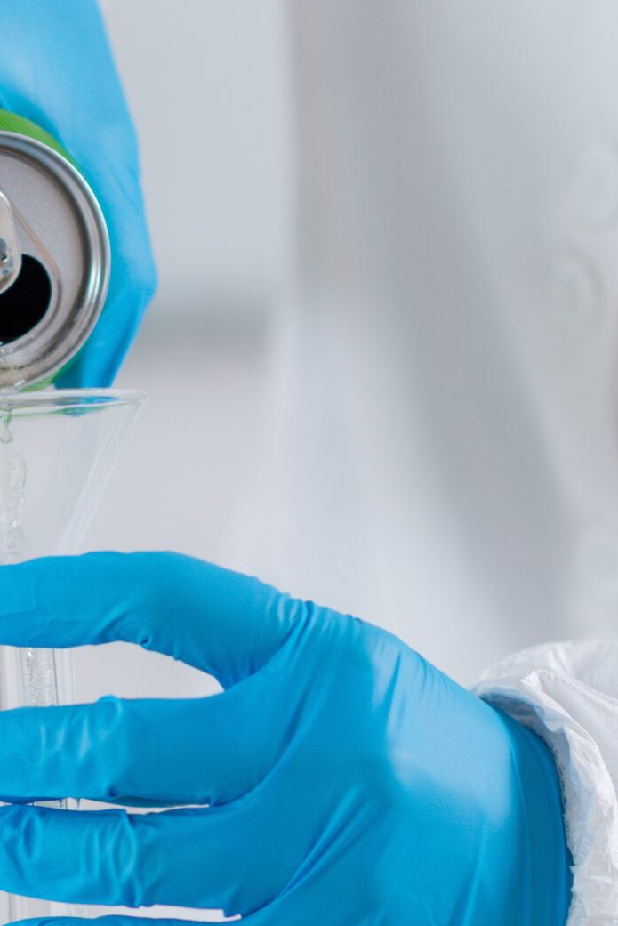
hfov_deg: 6.6
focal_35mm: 209
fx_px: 5376
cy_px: 694
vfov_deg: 9.8
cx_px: 55
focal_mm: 85
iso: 200
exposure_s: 1/160
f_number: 2.8
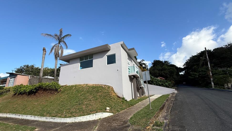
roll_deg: +1.1
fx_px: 98
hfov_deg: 99.3
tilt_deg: +16.6
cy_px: 69
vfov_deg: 67.0
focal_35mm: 16
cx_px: 111
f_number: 2.2
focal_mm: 2.22
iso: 50
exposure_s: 1/1745
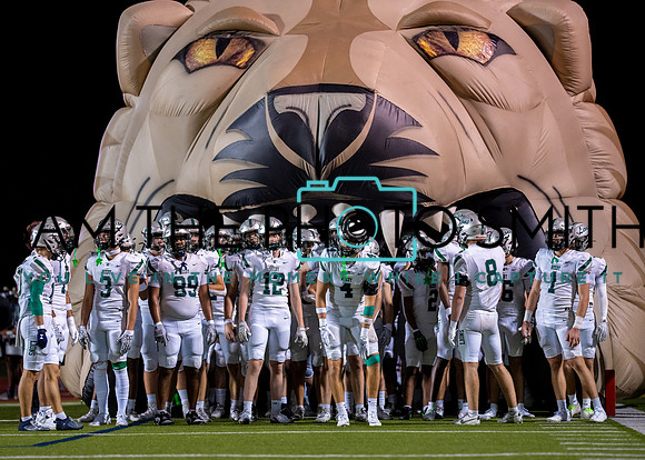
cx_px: 336
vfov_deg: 9.6
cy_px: 233
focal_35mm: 150
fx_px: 2747
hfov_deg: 13.4
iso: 1600
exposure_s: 1/1000
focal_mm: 135
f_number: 1.8
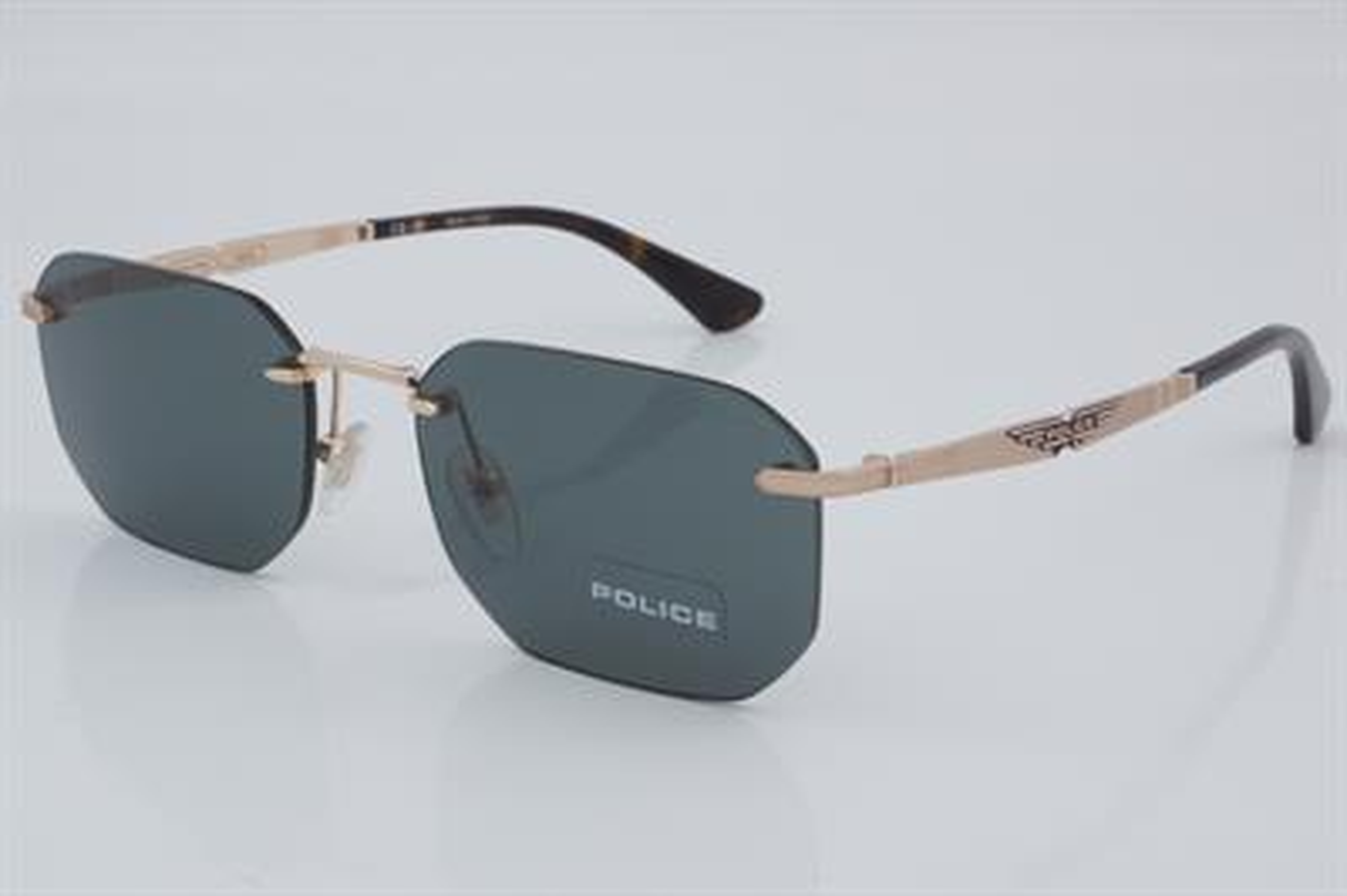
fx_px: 2804
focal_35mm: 75
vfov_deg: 18.2
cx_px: 674
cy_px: 448
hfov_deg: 27.0
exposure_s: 1/4
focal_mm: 50
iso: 100
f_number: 32
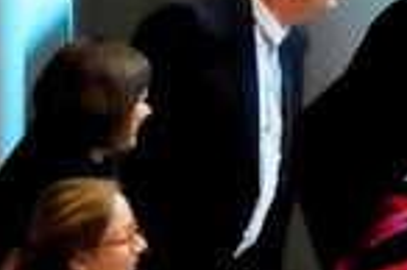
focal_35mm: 682
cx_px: 928
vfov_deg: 2.0
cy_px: 259
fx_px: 7707
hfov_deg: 3.0
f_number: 5
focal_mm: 65
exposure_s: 1/125
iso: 3200
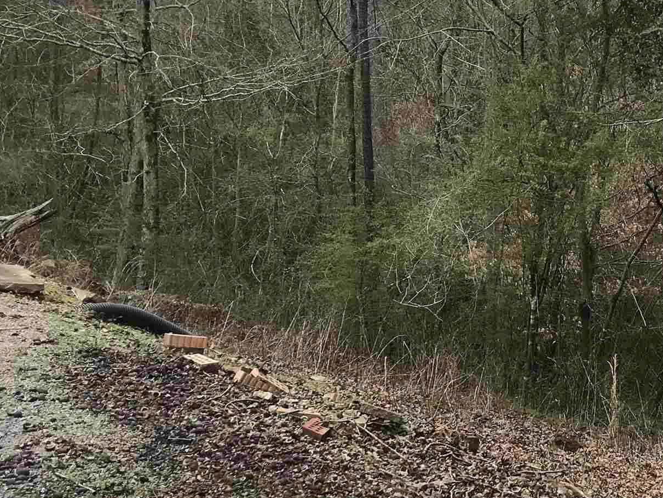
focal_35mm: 71
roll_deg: -0.3
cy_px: 207
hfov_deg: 26.1
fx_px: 1360
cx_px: 644
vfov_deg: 20.7
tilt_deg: -4.3
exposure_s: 1/742
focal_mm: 3.99
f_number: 1.8
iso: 20
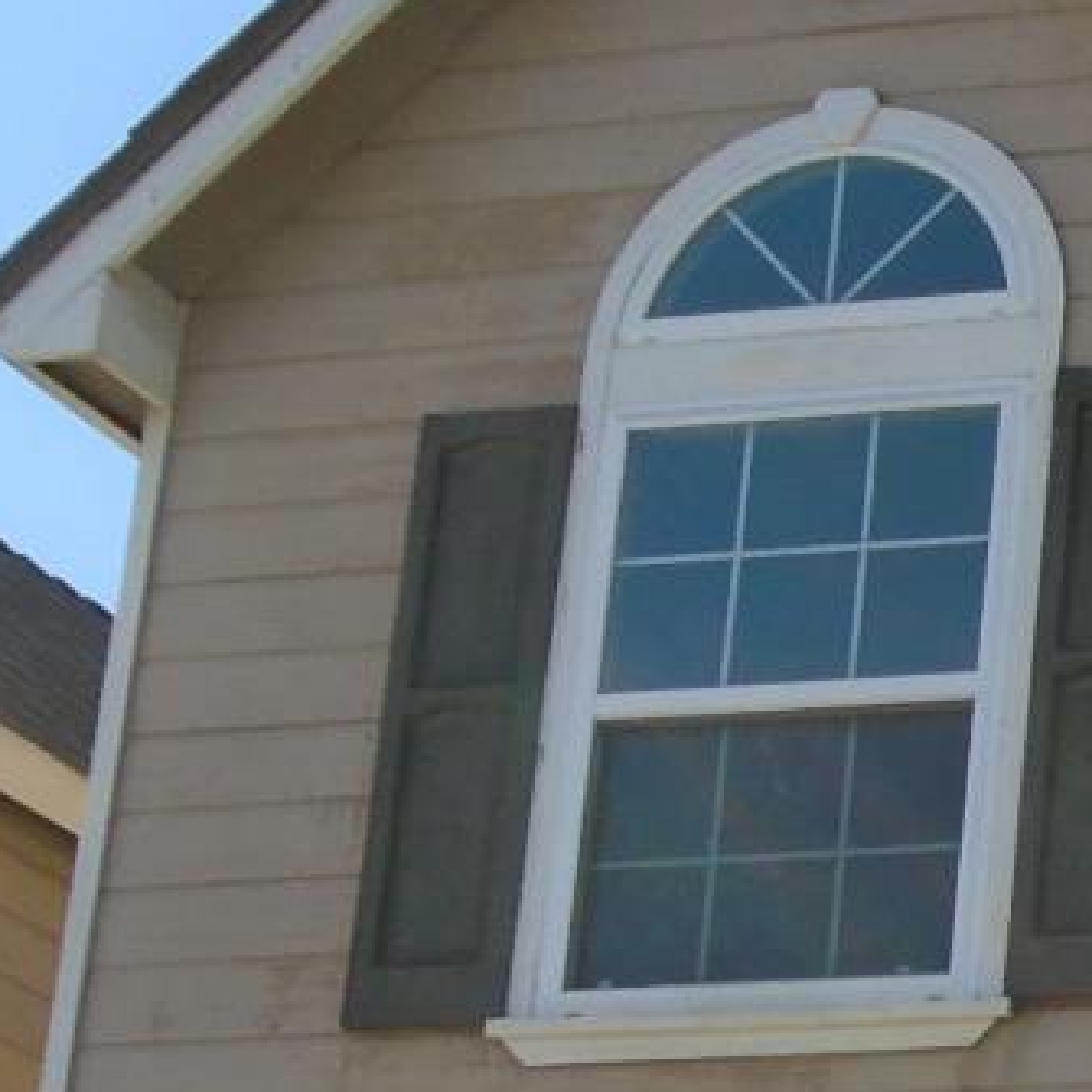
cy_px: 1244
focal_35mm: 103
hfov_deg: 14.8
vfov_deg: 16.3
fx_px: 3676
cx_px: 1946
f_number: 3.2
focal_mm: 4.6
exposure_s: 1/800
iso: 100
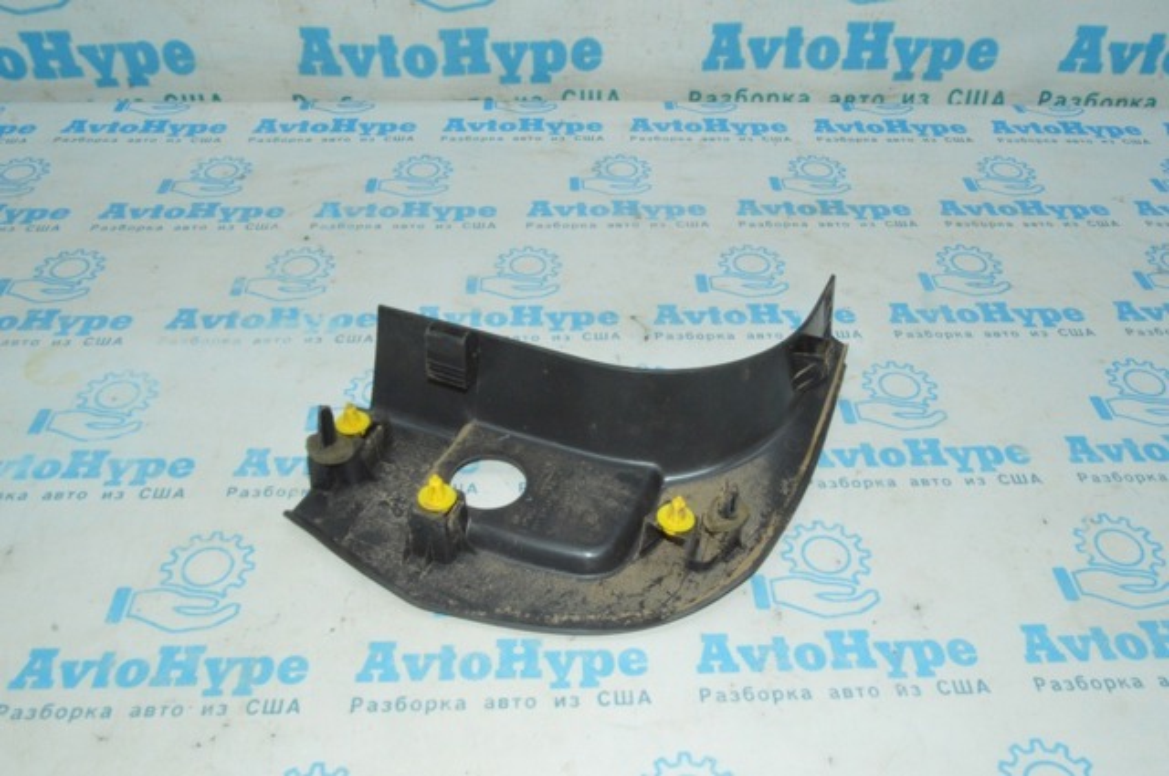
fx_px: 1022
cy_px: 388
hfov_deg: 59.6
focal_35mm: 32
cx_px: 584
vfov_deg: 41.6
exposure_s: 1/50
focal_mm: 21
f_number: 25
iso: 2800
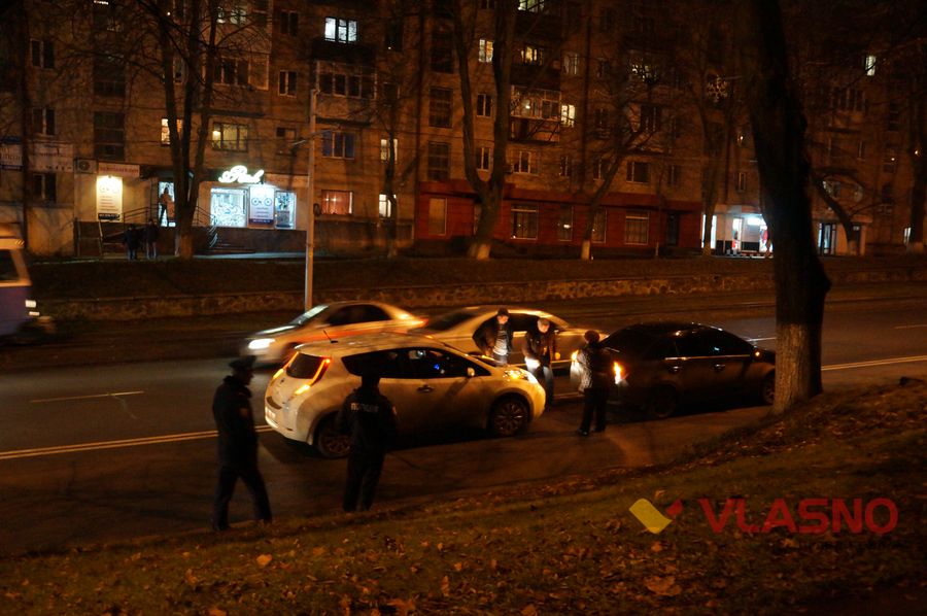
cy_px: 308
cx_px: 464
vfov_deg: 39.9
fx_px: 849
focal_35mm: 33
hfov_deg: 57.3
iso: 3200
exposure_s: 1/20
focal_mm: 22
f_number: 4
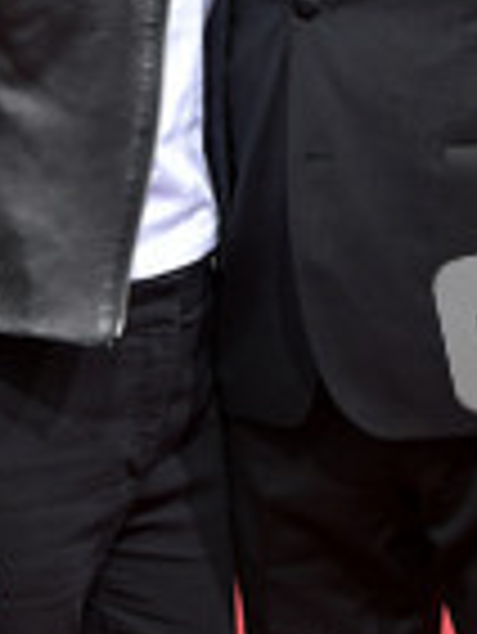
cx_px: 256
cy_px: 81
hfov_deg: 7.3
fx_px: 3742
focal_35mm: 204
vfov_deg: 9.7
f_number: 5.6
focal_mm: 75
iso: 400
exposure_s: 1/250
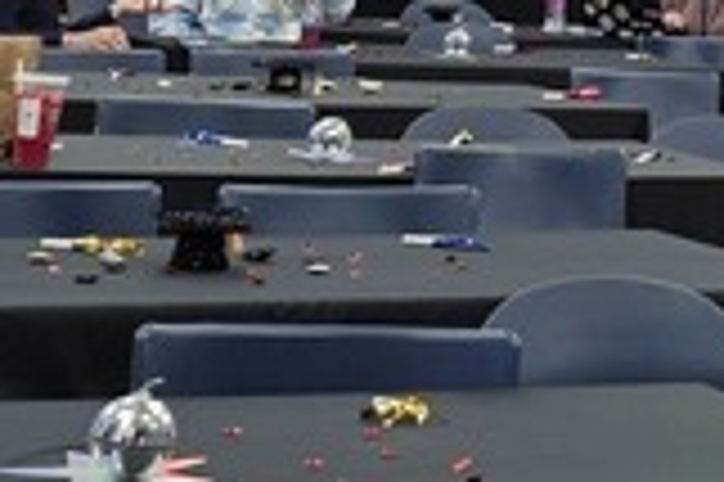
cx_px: 1358
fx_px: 3054
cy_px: -293
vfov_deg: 8.7
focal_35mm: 152
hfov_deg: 12.2
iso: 100
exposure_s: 1/120
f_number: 1.7
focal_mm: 6.3
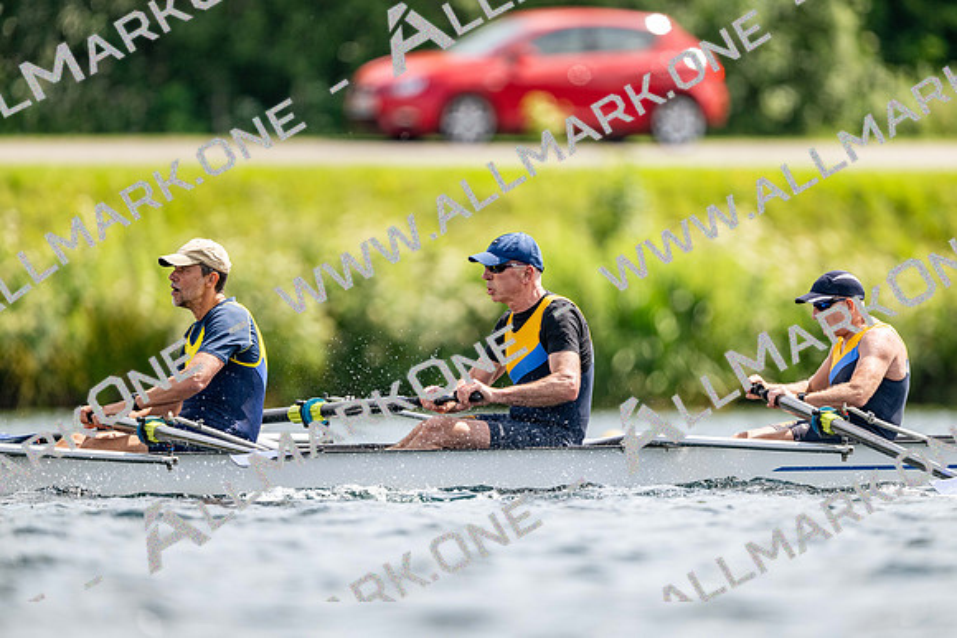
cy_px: 319
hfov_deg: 3.4
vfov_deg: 2.3
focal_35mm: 600
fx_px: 15953
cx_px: 478
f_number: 4
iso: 500
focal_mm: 600
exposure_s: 1/2500
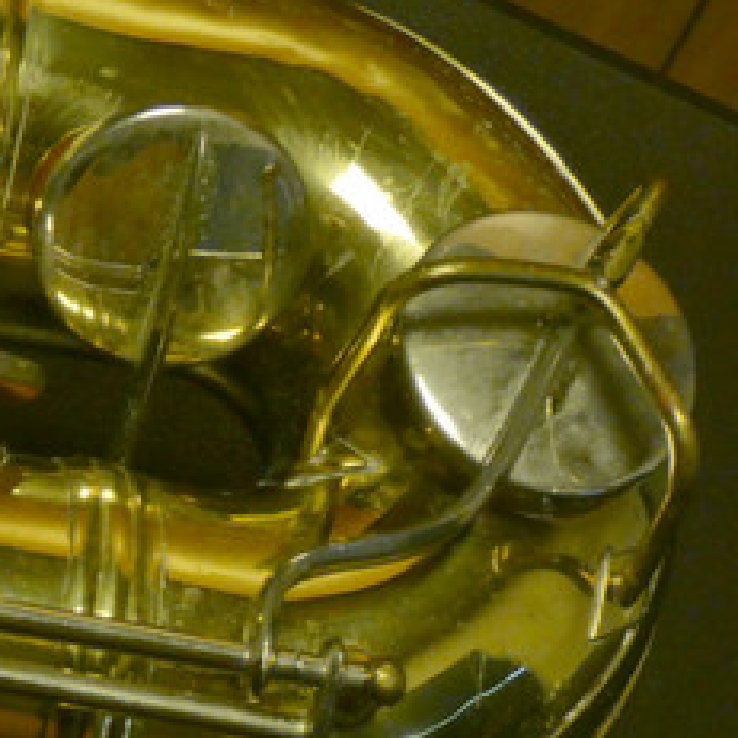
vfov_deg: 13.8
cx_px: -48
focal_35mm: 126
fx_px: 3039
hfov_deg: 13.6
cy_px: 503
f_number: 4.2
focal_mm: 11.9
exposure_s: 1/50
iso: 400
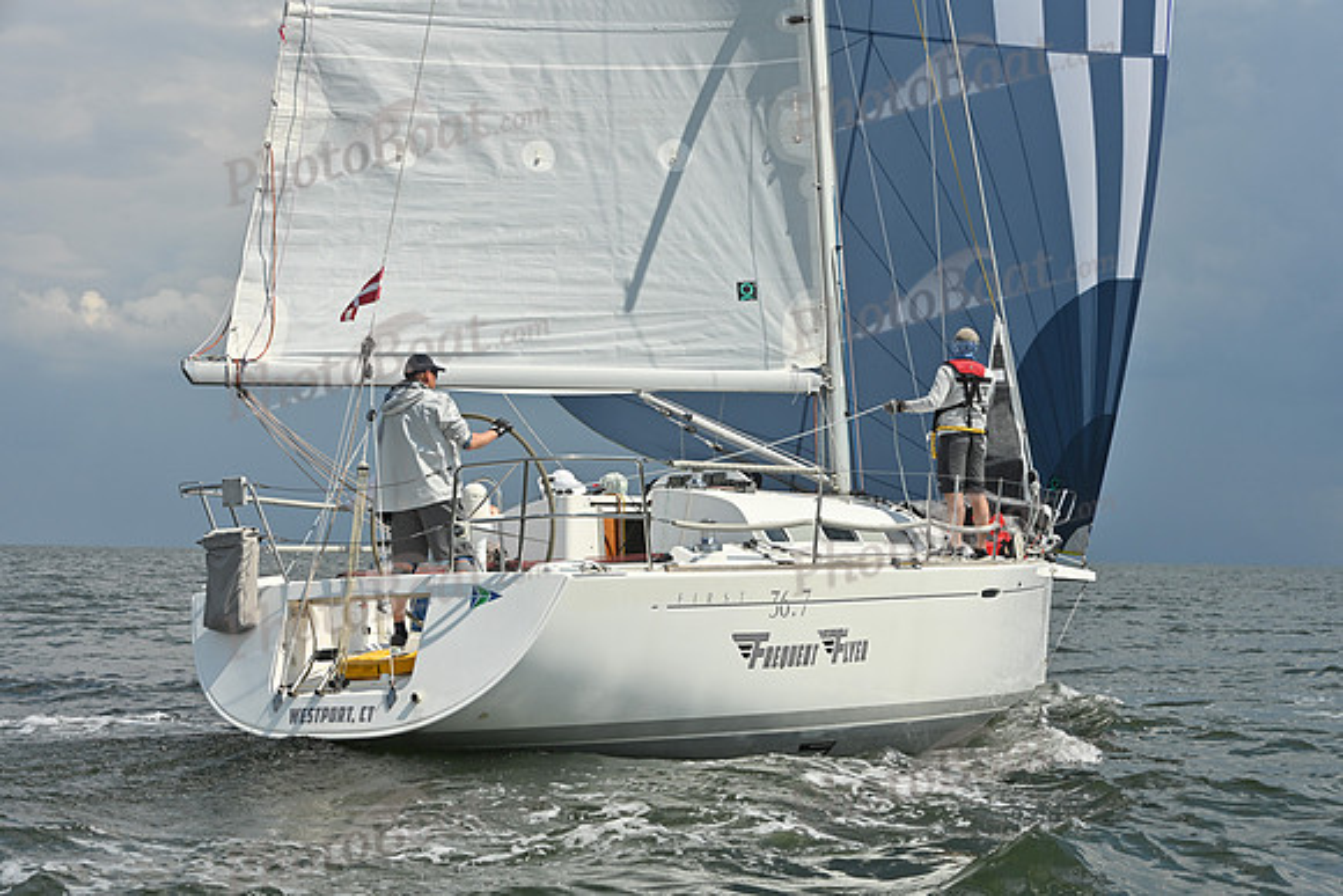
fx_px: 2612
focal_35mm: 70
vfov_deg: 19.5
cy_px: 448
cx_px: 672
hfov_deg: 28.8
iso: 320
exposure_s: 1/1600
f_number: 10
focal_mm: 70
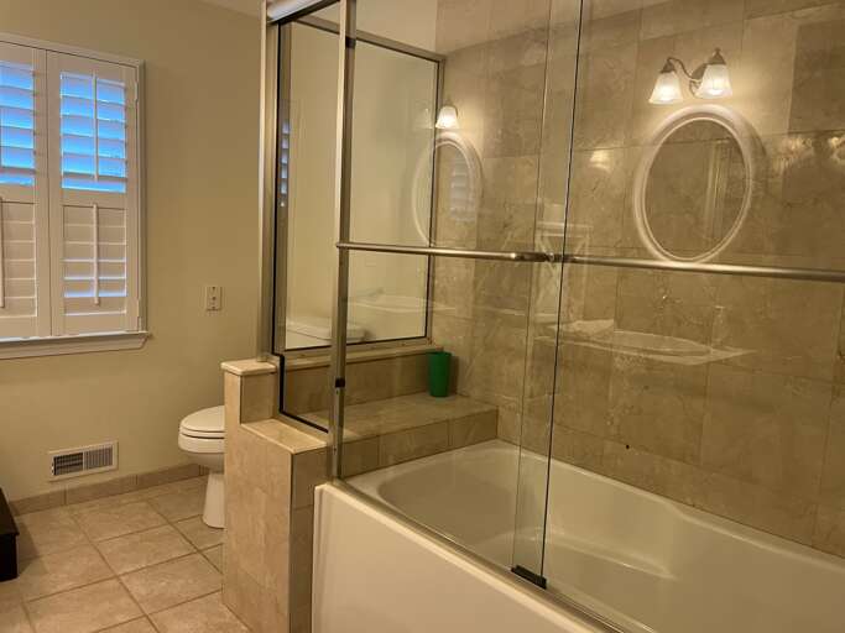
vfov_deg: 53.0
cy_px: 316
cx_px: 422
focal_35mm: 26
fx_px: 635
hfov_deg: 67.3
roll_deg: -3.1
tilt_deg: -5.6
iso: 160
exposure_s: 1/60
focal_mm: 5.1
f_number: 1.6
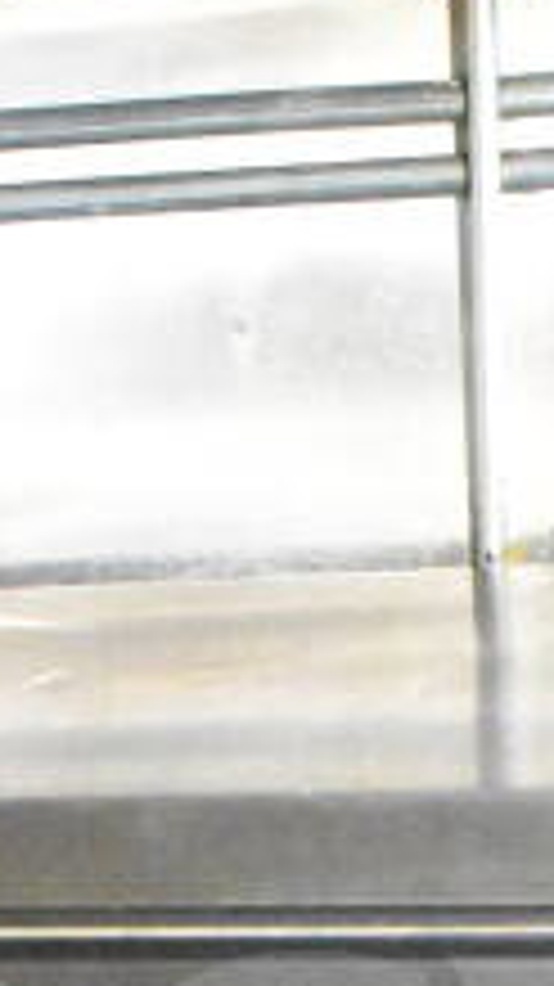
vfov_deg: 17.0
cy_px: 1310
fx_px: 3085
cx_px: 171
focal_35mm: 118
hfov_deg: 10.2
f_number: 3.5
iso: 25600
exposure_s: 1/10
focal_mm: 18
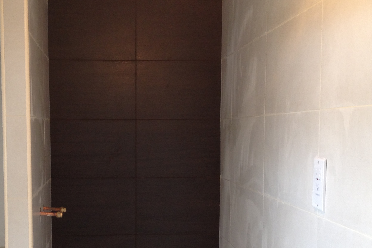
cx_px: 135
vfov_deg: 20.4
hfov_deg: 30.4
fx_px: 682
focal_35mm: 66
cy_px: 193
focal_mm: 4.28
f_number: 2.4
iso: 50
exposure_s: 1/20
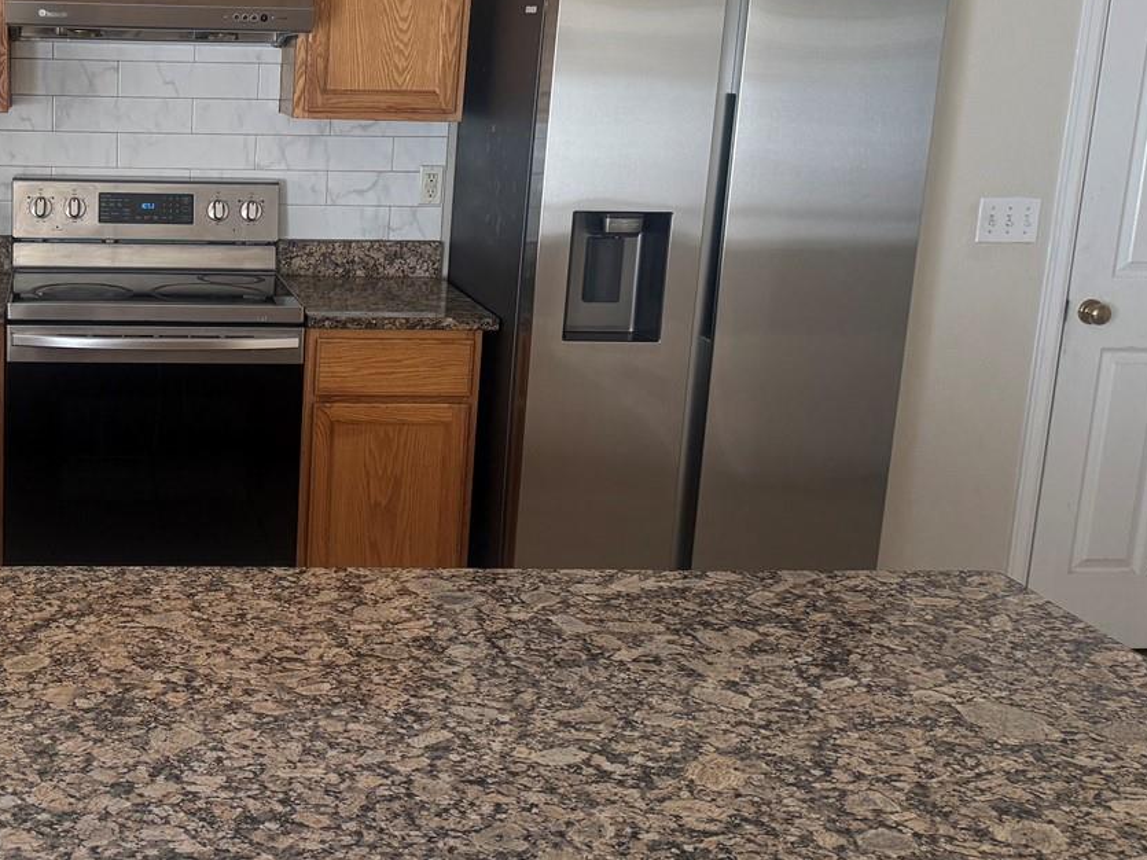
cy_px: 346
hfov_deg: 38.8
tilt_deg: -11.5
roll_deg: -1.4
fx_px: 1524
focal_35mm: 46
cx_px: 144
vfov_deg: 31.4
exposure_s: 1/243
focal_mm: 6.76
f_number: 1.78
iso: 200
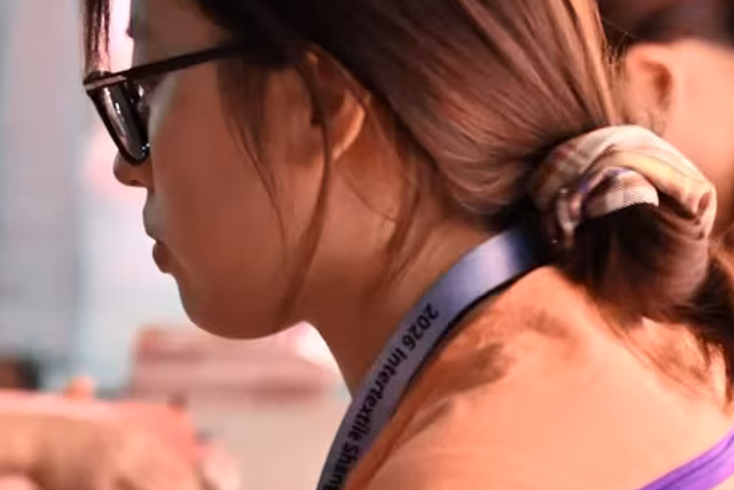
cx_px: -528
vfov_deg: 3.9
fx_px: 7199
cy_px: 244
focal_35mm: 353
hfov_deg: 5.7
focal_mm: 84
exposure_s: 1/161
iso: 1600
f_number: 4
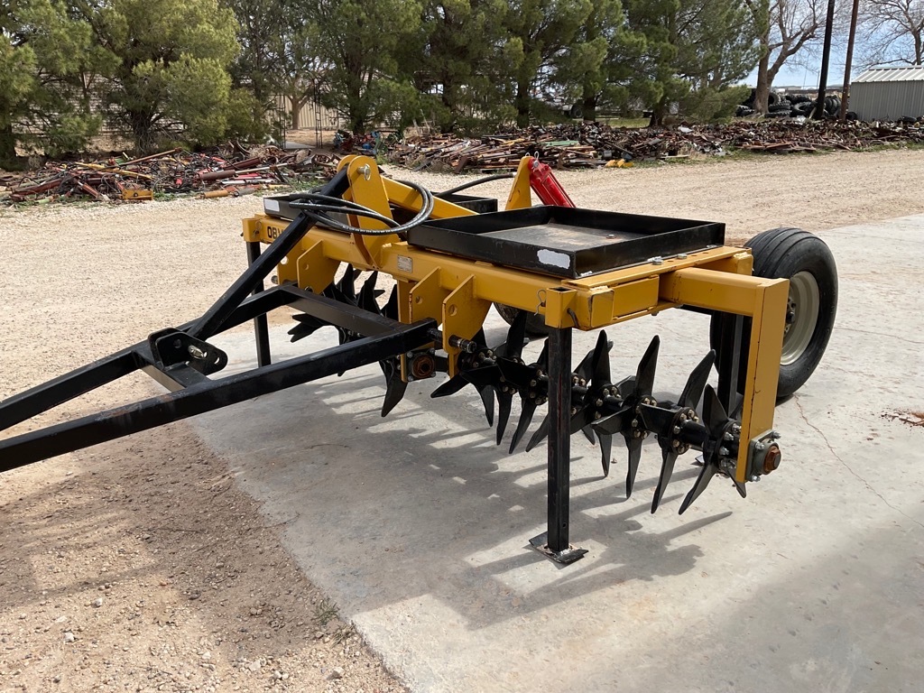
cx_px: 462
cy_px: 346
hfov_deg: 61.7
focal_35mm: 29
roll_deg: +1.3
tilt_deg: -18.2
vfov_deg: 48.2
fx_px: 774
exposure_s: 1/1342
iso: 16
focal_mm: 3
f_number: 1.8
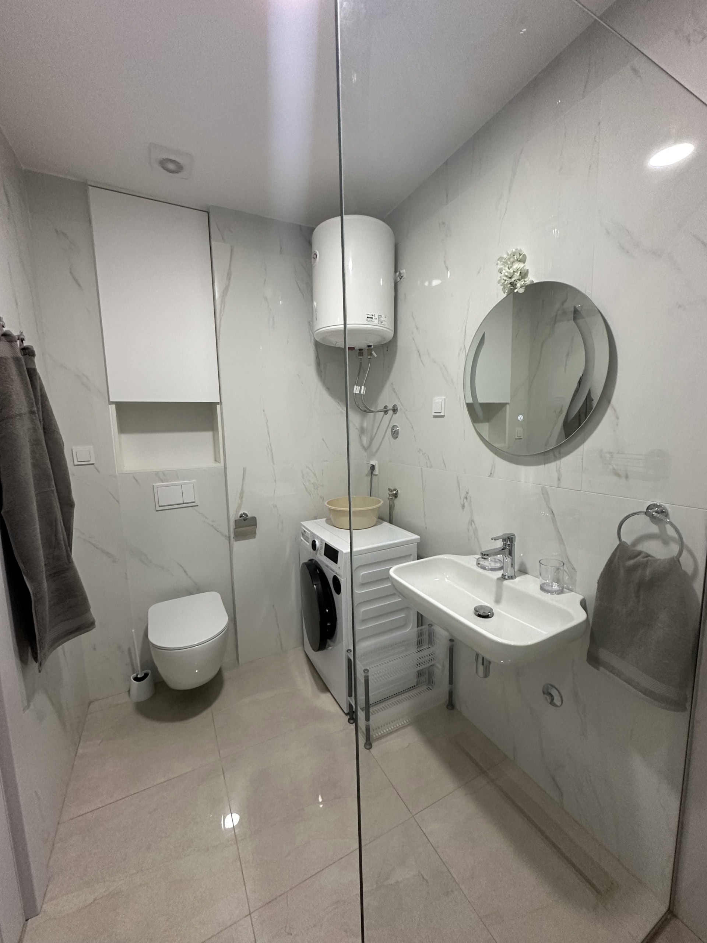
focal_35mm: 14
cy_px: 472
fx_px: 381
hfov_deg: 85.7
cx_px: 354
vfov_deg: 102.1
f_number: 2.2
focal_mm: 2.2
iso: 250
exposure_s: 1/100
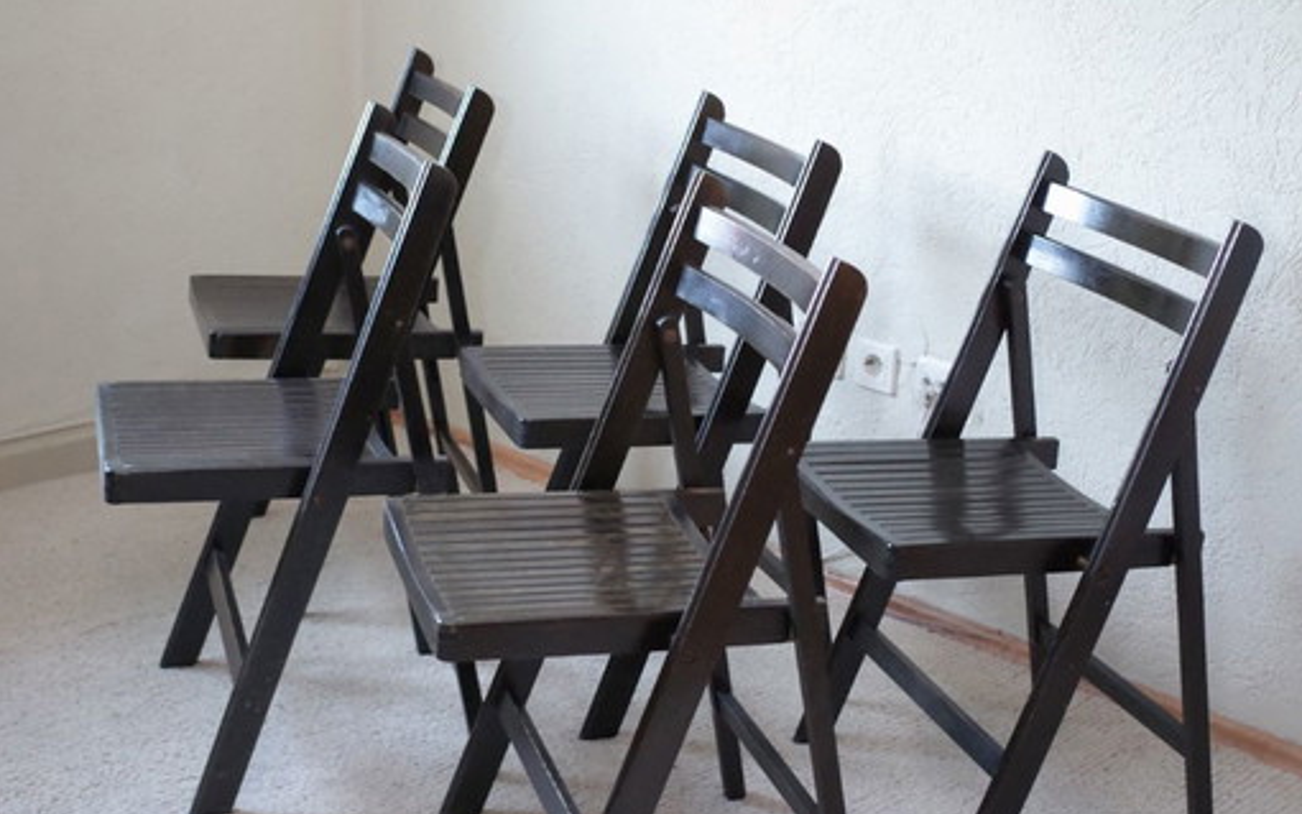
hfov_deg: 37.5
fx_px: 1917
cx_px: 651
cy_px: 323
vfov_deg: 23.9
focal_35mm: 54
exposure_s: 1/40
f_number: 2.8
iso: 1250
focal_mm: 18.3
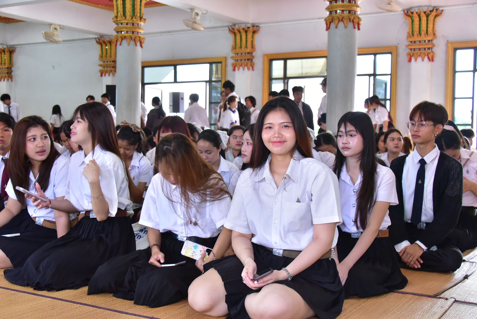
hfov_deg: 41.1
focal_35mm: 48
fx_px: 636
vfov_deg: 28.1
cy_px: 160
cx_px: 238
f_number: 6.3
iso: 5000
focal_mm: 48
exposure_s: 1/160
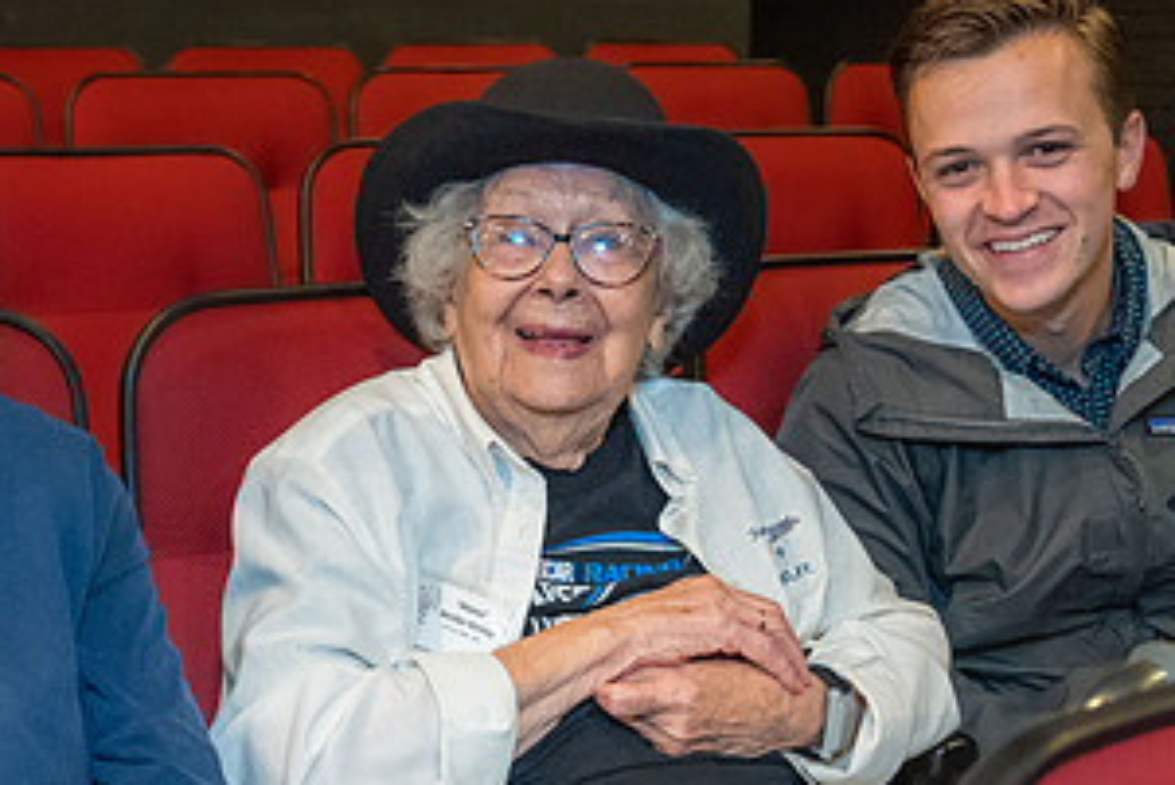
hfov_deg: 31.6
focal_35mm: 63
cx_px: 386
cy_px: 372
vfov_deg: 21.6
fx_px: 2057
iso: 6400
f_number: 3.2
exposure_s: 1/160
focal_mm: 26
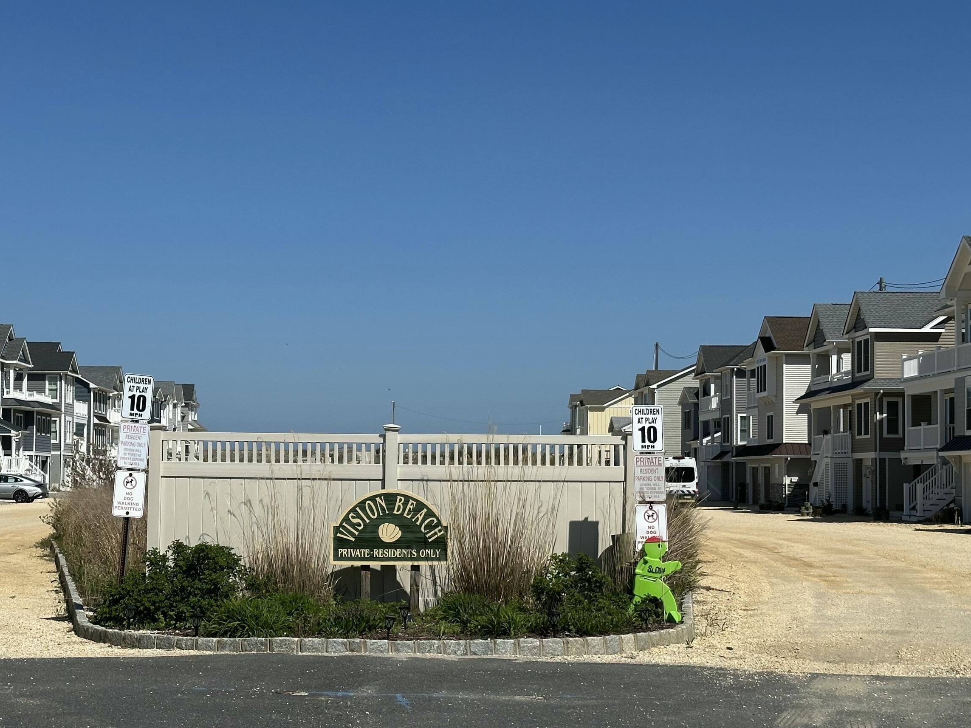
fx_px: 1767
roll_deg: -1.1
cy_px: 395
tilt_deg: +1.7
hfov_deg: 30.6
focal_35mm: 63
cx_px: 357
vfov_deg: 23.3
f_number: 1.78
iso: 64
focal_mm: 6.86
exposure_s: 1/9804
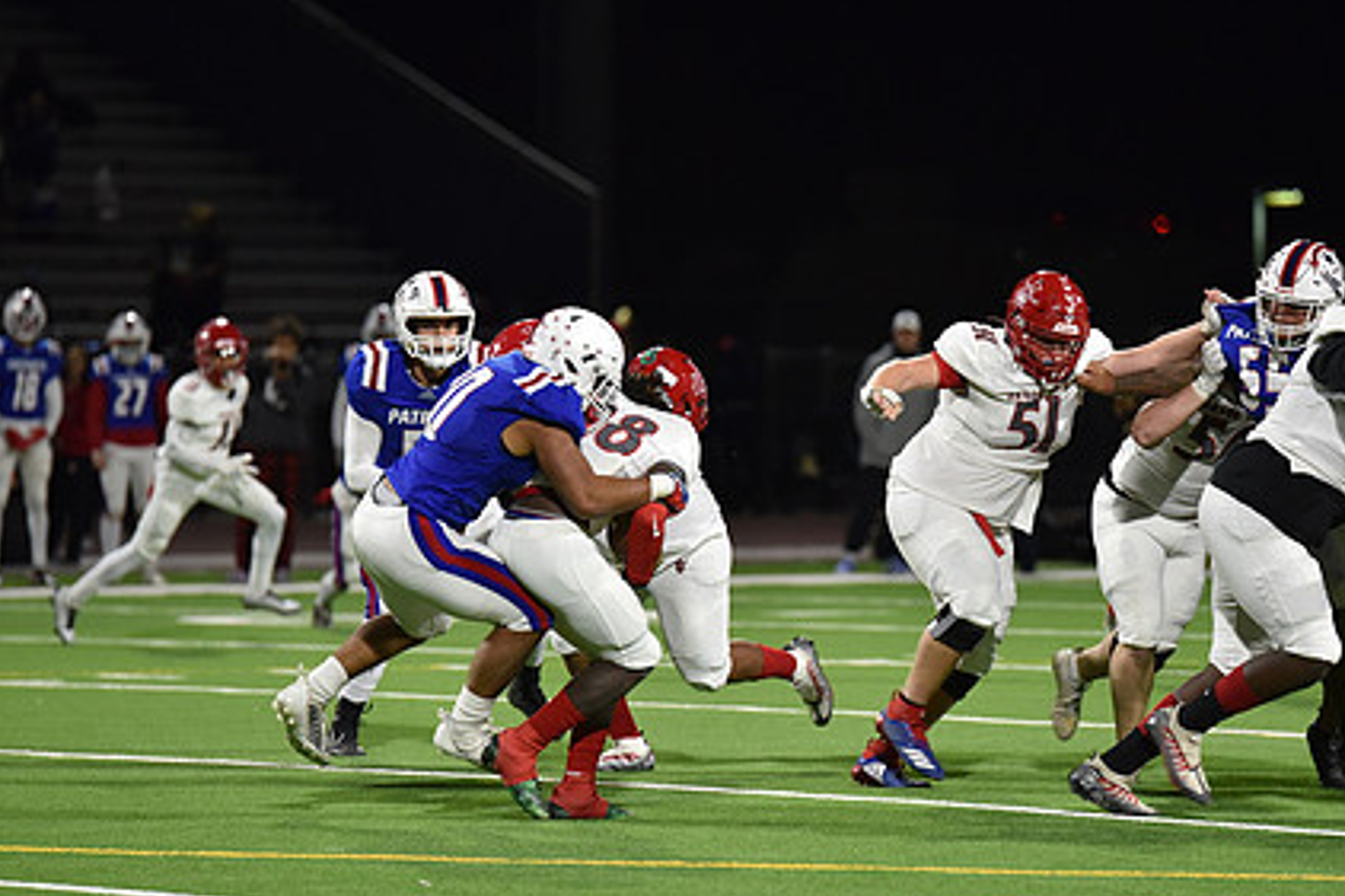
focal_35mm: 275
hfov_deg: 7.5
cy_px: 442
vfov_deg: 5.0
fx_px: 10270
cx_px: 768
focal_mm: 200
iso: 2800
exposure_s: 1/640
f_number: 2.8
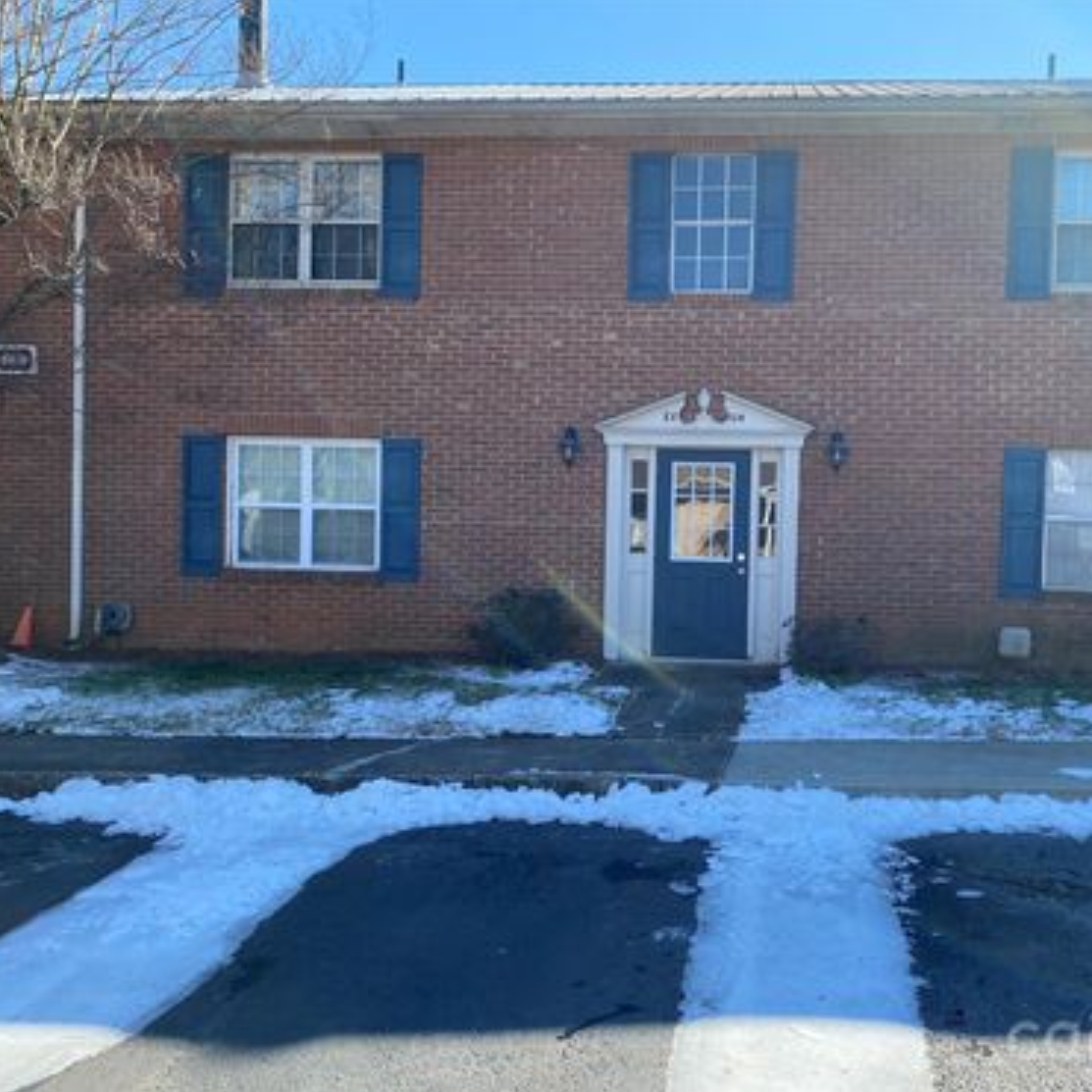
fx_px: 1106
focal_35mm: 31
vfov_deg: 52.5
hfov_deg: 51.8
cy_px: 543
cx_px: 703
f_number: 1.8
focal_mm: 4.25
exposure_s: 1/715
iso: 32
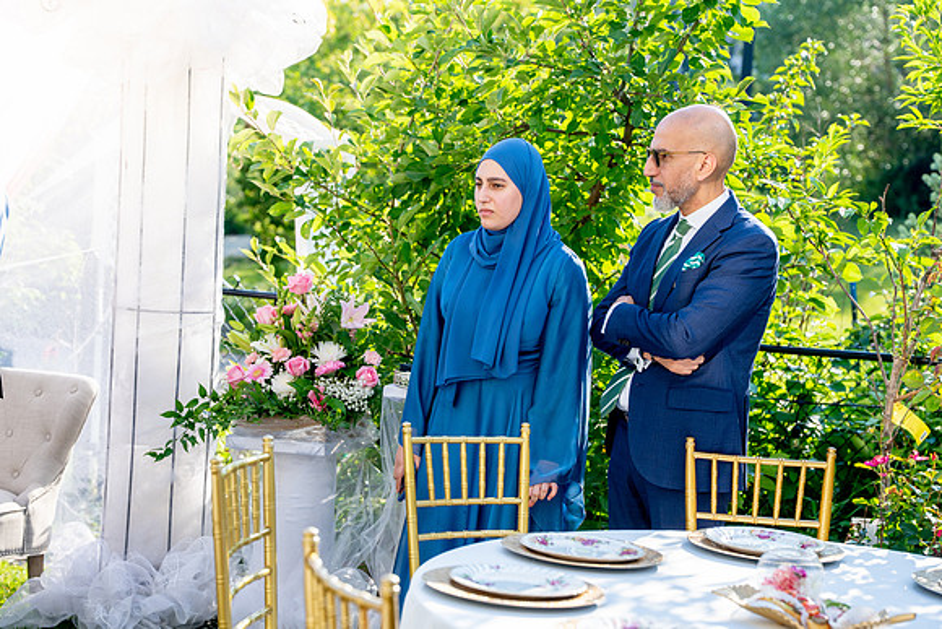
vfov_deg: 19.3
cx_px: 471
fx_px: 1850
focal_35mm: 71
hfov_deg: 28.6
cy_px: 314
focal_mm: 65
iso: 200
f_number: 3.5
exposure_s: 1/640
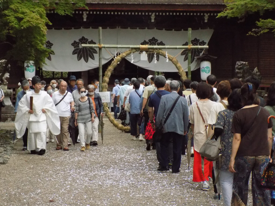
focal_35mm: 107
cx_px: 138
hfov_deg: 18.4
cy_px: 103
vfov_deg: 13.8
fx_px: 850
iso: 800
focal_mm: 19.1
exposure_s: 1/400
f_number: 4.7
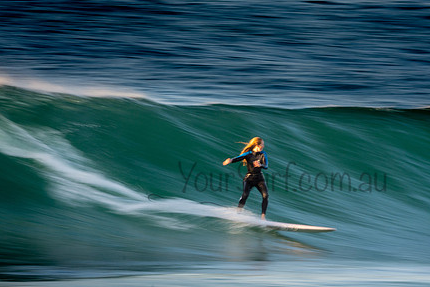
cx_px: 281
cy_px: 168
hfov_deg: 2.0
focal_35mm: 1011
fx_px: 12079
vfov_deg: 1.4
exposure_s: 1/20
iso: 100
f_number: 16
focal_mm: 500
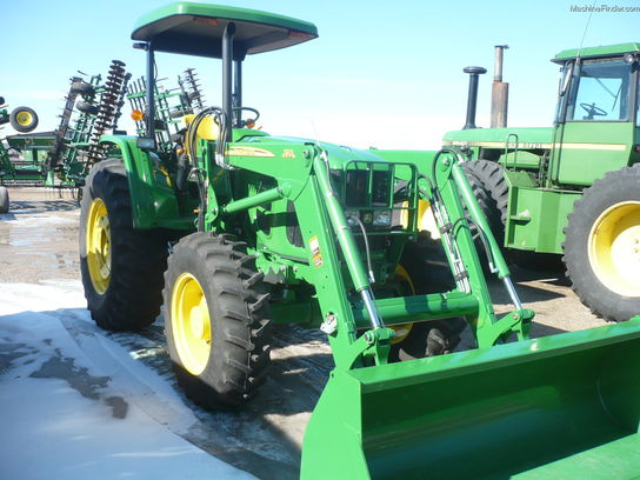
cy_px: 240
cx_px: 320
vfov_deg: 40.7
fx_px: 647
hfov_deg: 52.6
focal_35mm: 35
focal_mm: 5.8
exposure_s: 1/640
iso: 100
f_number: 2.8
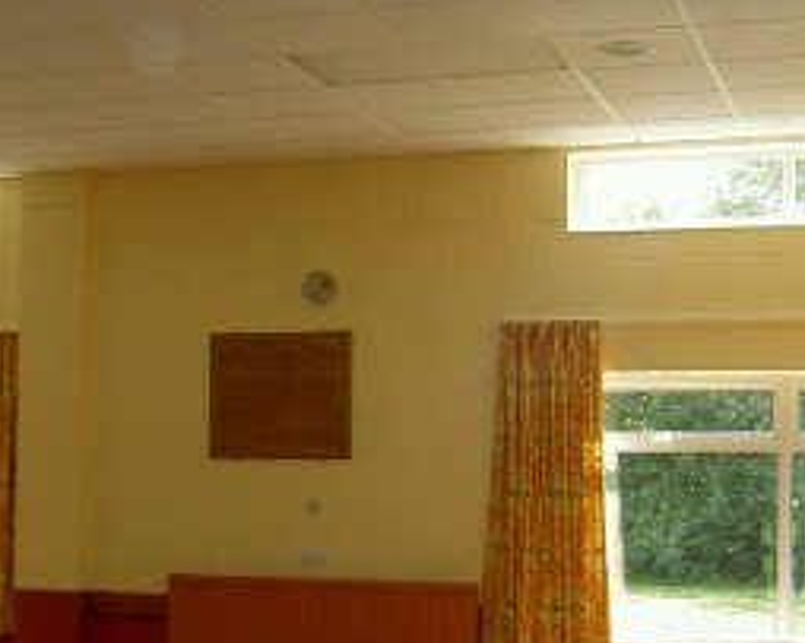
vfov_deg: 22.5
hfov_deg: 28.2
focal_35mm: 67
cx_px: 301
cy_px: 497
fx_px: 1596
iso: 50
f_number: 2.8
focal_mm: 5.6
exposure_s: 1/100
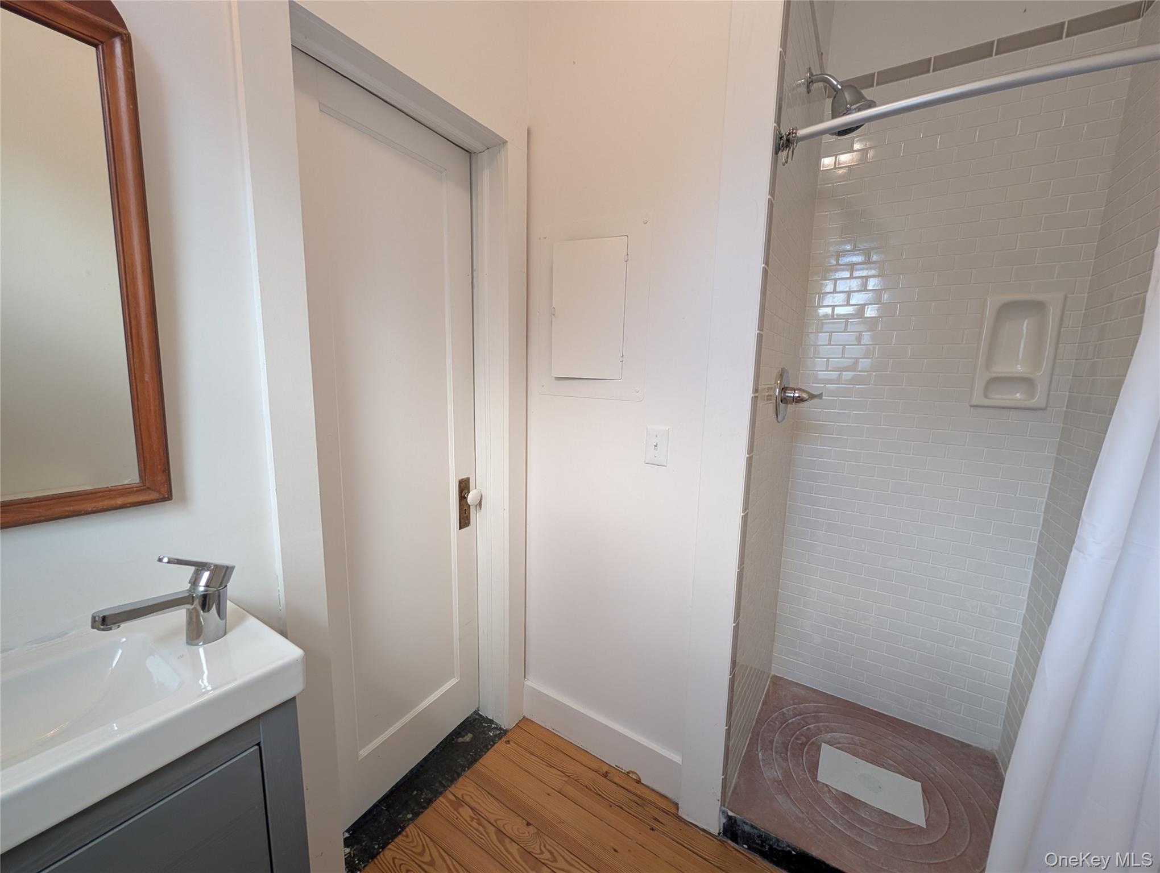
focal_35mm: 12
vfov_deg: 94.6
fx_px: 403
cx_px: 580
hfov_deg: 110.5
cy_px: 436
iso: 79
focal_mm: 2.02
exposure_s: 1/120
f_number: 1.7
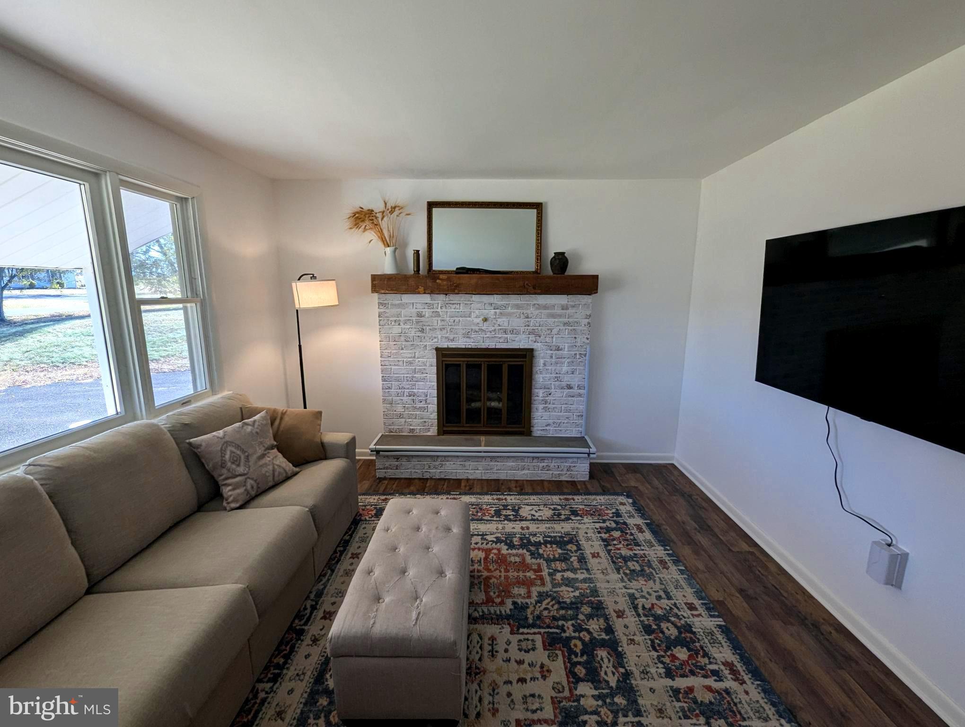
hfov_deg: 106.1
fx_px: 363
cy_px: 364
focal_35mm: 13
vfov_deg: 90.1
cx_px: 482
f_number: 2.2
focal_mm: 1.95
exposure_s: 1/120
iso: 50
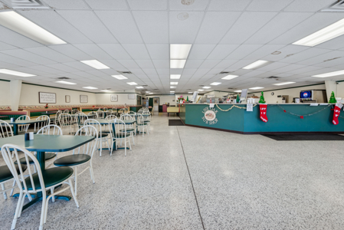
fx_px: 134
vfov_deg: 81.3
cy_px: 115
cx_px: 172
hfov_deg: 104.2
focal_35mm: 14
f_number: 9
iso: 400
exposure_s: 1/50
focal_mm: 14
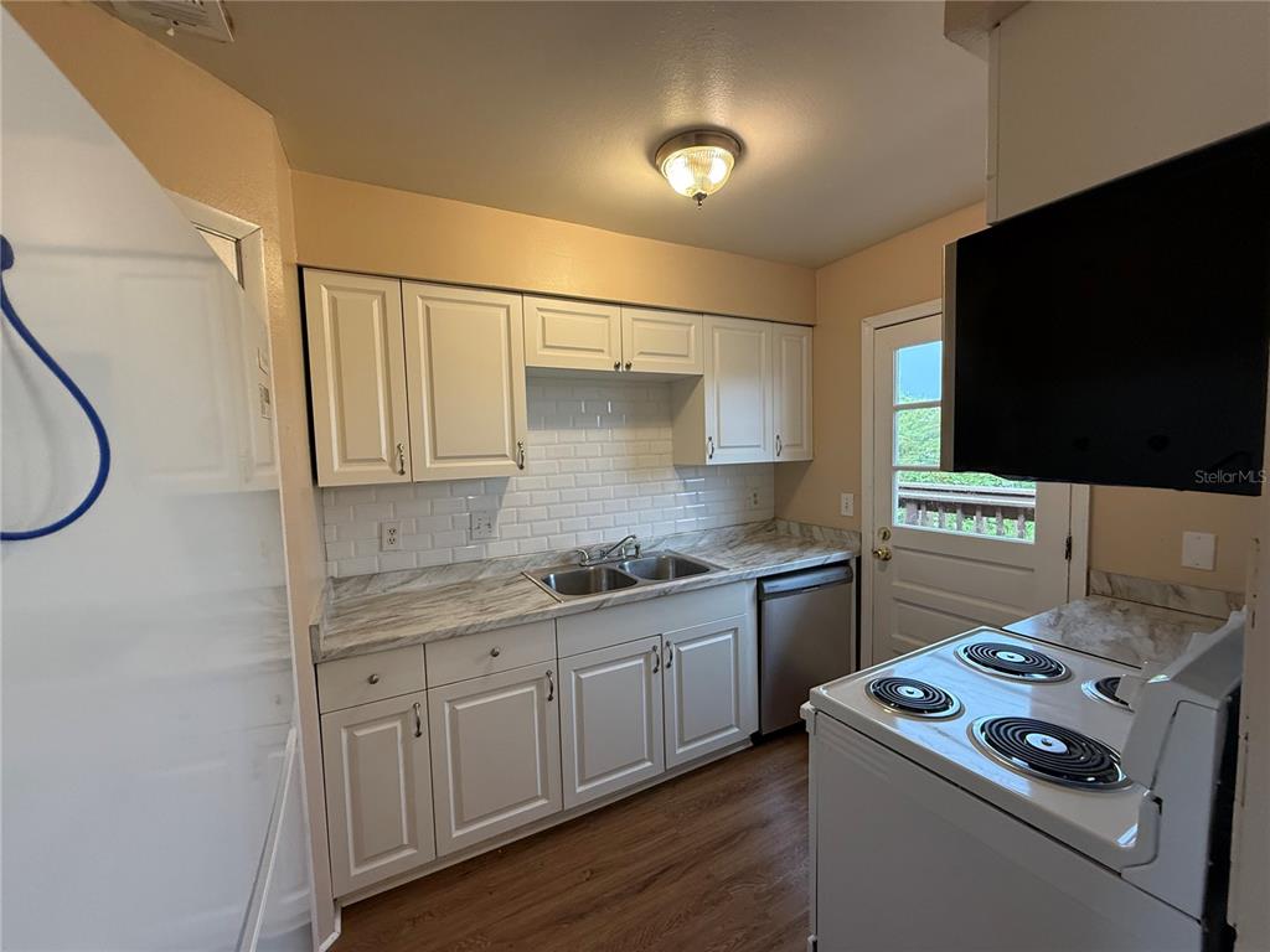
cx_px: 635
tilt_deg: -3.2
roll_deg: +2.6
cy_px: 476
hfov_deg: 102.1
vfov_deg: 85.7
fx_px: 514
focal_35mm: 14
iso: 250
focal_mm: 2.22
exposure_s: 1/120
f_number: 2.2
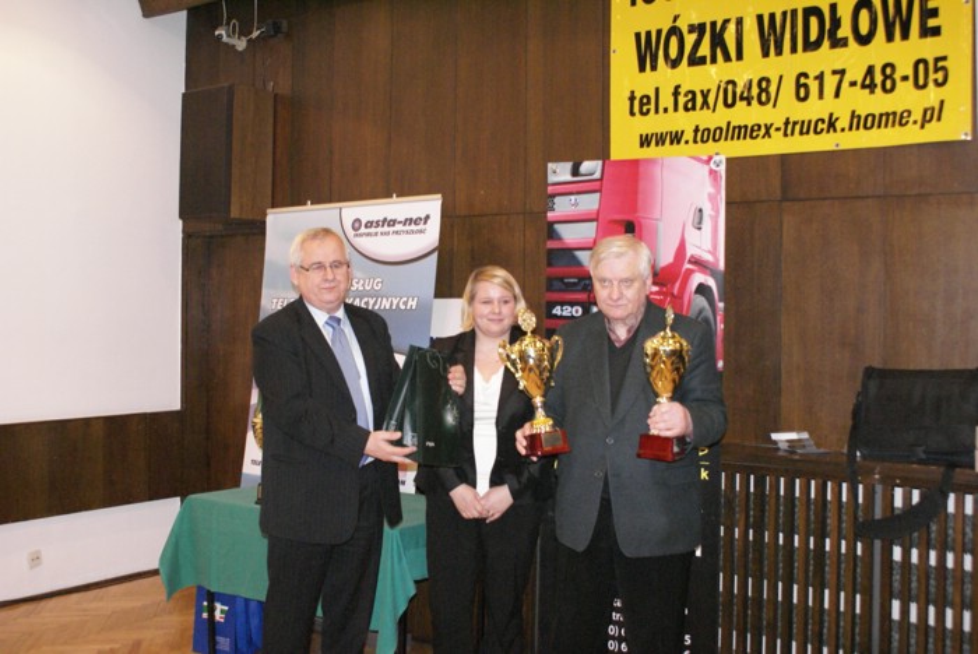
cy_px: 327
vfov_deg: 34.3
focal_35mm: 39
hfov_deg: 49.5
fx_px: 1060
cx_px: 489
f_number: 4.5
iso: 1600
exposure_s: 1/25
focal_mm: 26
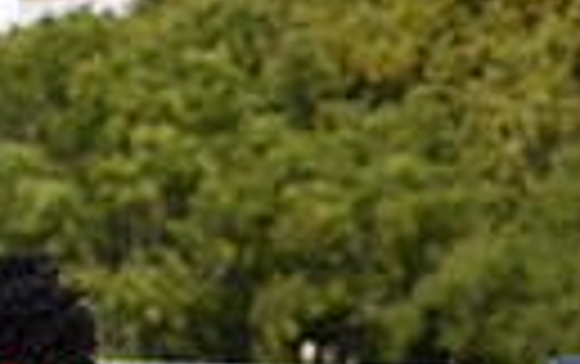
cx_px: 245
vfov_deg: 2.7
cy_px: 1218
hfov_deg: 4.4
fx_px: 7629
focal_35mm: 482
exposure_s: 1/1000
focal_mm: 70
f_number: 8
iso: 200
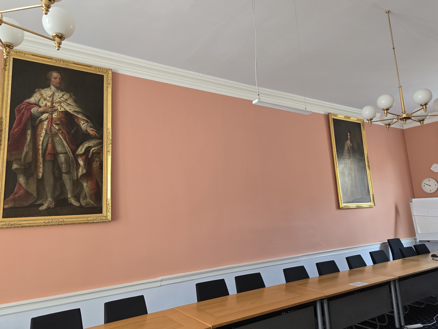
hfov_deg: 69.4
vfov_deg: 54.9
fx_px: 316
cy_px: 158
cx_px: 217
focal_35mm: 25
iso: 320
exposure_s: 1/120
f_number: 1.7
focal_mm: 6.3
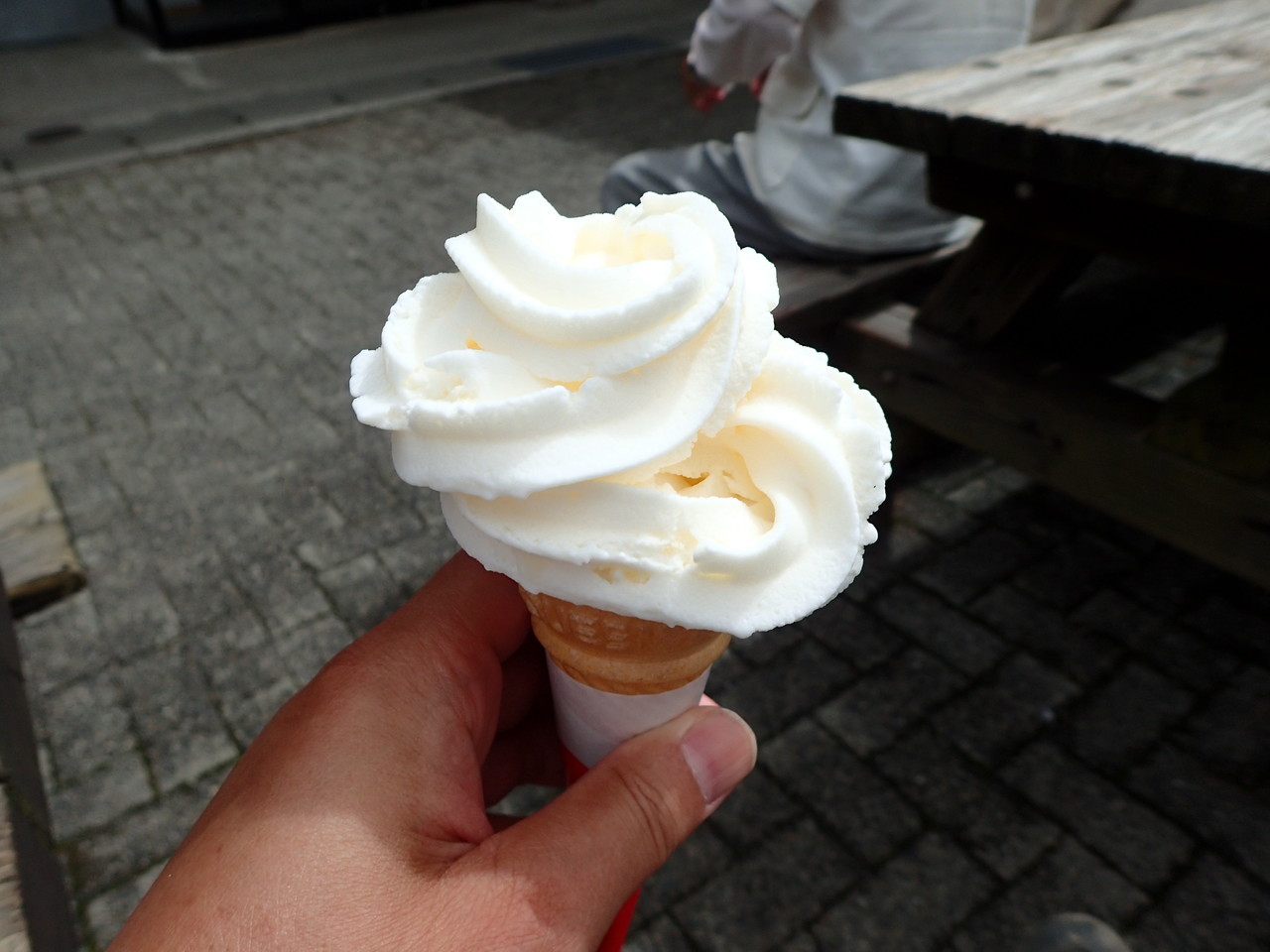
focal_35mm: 25
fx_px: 917
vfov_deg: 54.9
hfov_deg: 69.4
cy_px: 476
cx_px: 635
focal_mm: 4.5
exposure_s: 1/160
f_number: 8
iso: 100
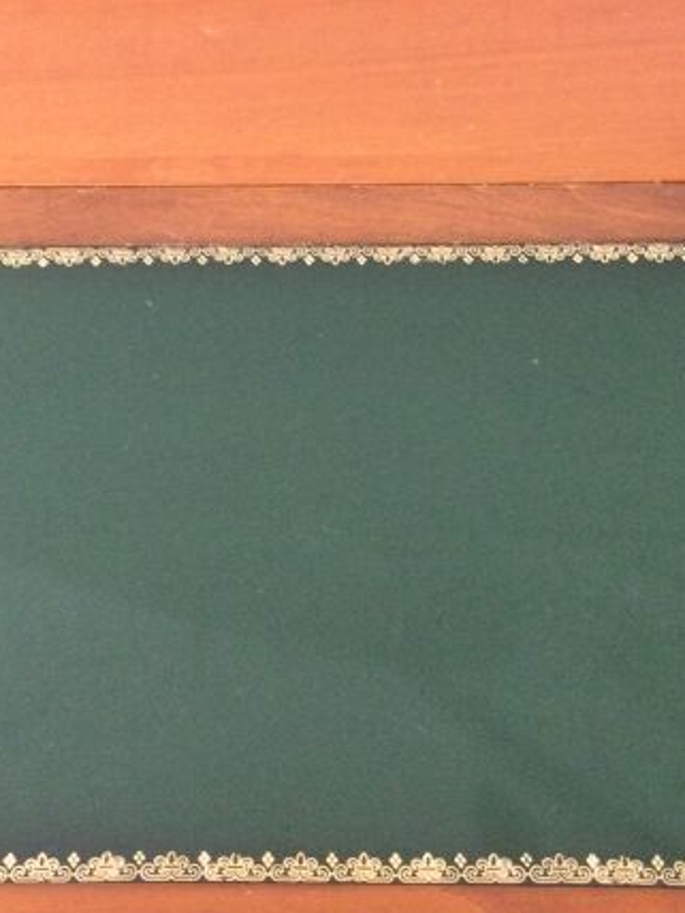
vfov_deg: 33.1
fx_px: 1530
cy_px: 371
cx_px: 256
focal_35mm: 58
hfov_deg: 25.2
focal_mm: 3.3
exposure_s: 1/17
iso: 250
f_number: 2.4
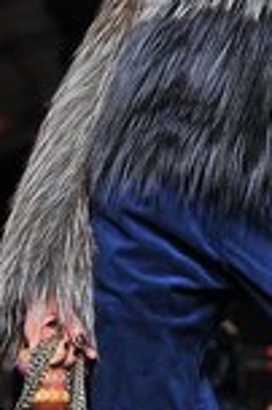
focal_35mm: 276
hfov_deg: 5.0
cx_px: 272
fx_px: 3135
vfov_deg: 7.5
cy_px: 308
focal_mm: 70
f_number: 4
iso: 2000
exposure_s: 1/400
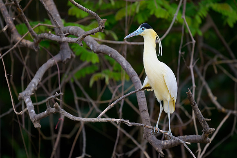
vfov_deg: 2.2
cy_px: 79
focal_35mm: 620
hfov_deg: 3.3
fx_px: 4080
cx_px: 122
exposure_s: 1/2000
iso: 500
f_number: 4
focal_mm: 560
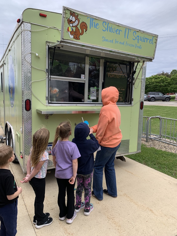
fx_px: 177
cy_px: 118
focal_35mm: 26
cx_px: 88
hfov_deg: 53.1
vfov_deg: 67.3
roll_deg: -0.6
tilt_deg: -7.3
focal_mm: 4.25
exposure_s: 1/815
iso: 25
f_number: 1.8
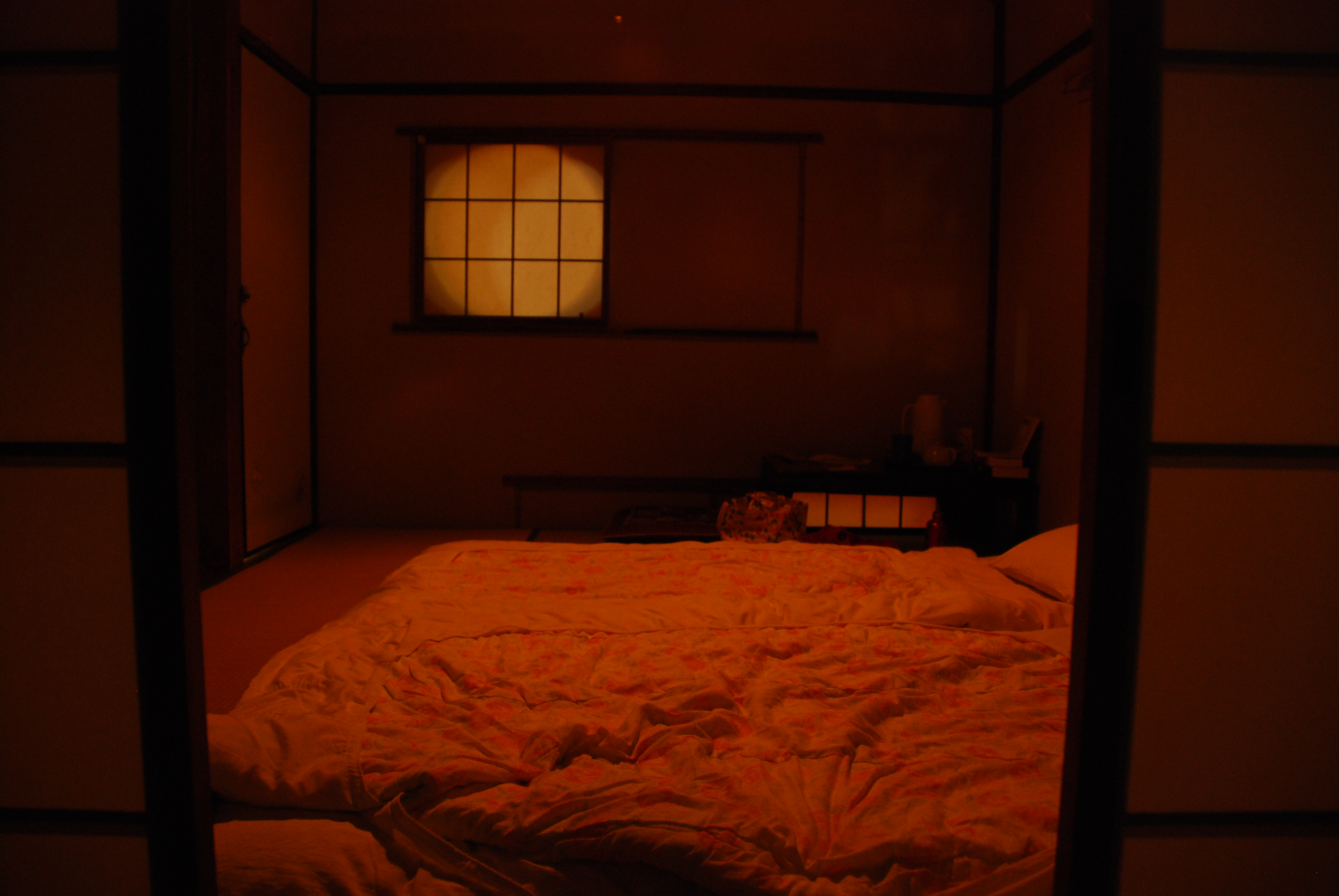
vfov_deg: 48.0
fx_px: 1005
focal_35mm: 27
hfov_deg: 67.3
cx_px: 670
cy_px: 448
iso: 400
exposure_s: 3
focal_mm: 18
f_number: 3.5
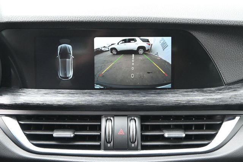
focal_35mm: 75
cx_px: 122
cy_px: 81
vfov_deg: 18.2
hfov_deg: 27.0
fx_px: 506
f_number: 6.3
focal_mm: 50
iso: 3200
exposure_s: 1/80
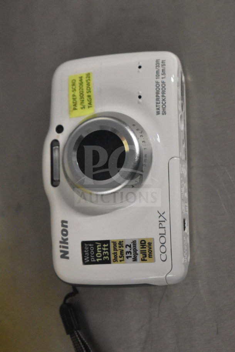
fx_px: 808
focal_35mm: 82
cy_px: 176
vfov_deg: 24.6
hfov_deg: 16.6
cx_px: 118
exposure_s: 1/100
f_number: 5.6
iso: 8000
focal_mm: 55
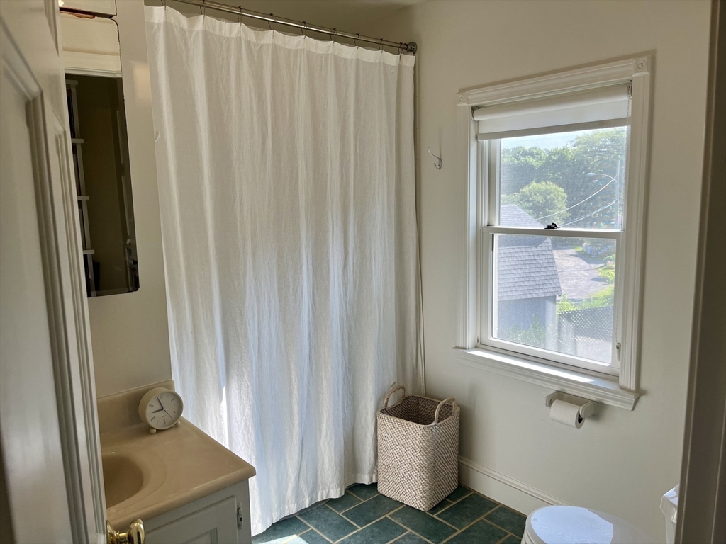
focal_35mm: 26
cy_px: 272
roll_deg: +1.4
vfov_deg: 53.1
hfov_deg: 67.3
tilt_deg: -9.1
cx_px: 363
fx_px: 545
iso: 50
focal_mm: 5.1
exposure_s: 1/425
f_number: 1.6
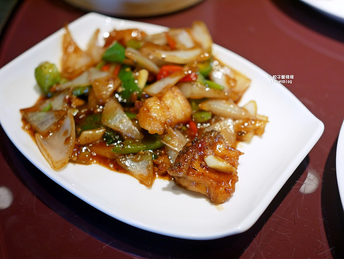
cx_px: 172
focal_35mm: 50
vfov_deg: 29.1
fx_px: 497
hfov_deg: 38.2
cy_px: 130
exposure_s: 1/160
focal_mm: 25
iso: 200
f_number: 1.8
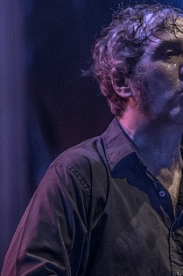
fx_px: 3206
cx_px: 164
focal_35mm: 420
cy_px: 232
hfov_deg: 3.3
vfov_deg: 4.9
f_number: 2.8
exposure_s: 1/100
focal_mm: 122
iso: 1600
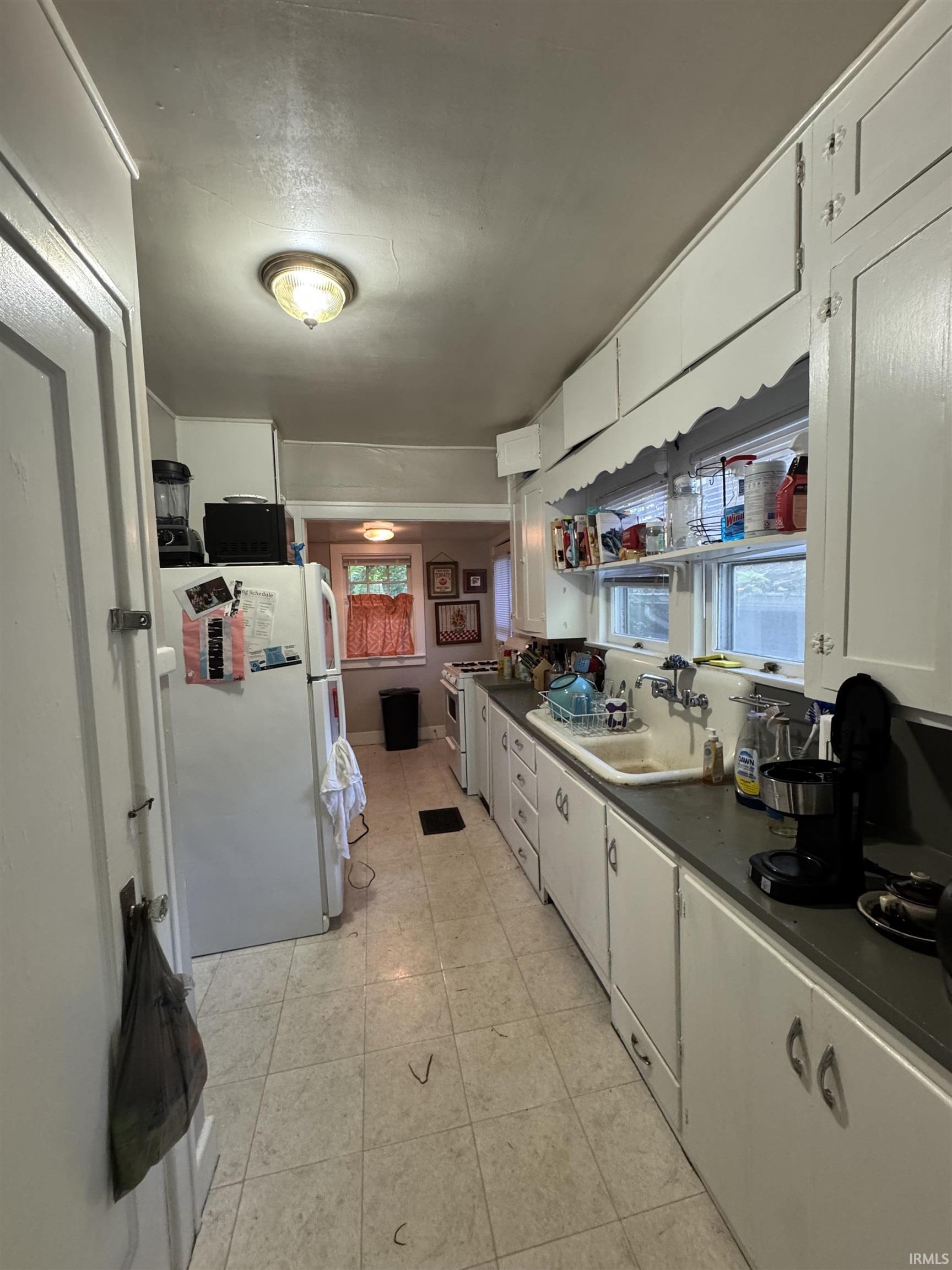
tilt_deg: -4.9
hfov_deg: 85.7
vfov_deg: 102.1
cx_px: 476
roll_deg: +2.8
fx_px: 513
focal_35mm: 14
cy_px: 635
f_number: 2.2
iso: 400
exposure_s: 1/60
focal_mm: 2.22
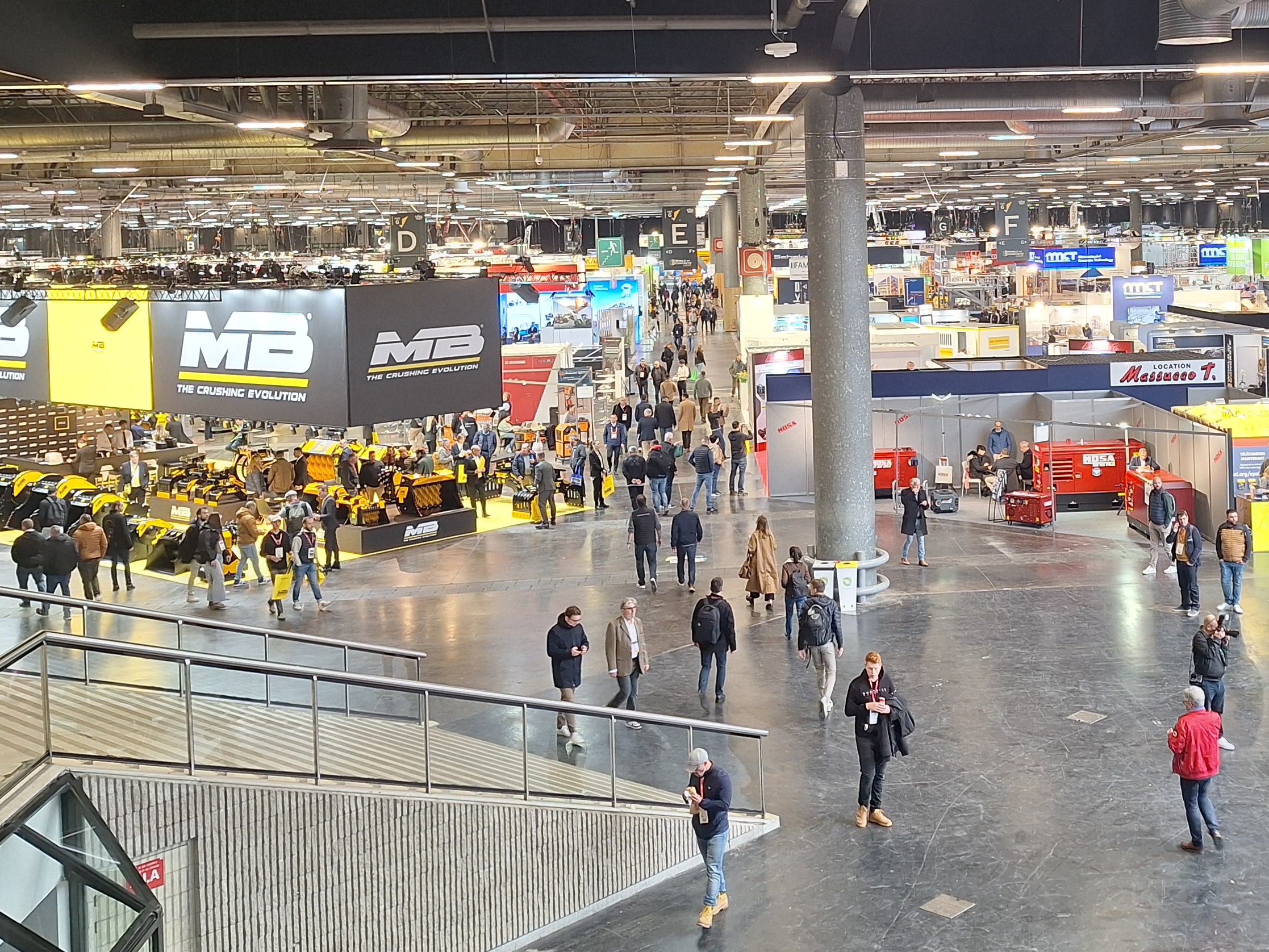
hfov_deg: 44.1
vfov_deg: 33.7
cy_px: 237
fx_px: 1540
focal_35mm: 42
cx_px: 857
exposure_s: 1/50
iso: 64
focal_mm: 5.54
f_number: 1.8
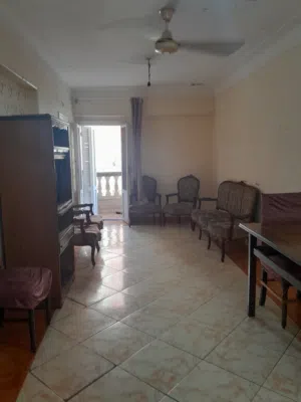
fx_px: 301
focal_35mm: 26
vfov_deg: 67.3
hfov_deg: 53.1
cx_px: 150
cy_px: 201
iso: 200
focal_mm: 3.98
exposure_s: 1/50
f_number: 1.8
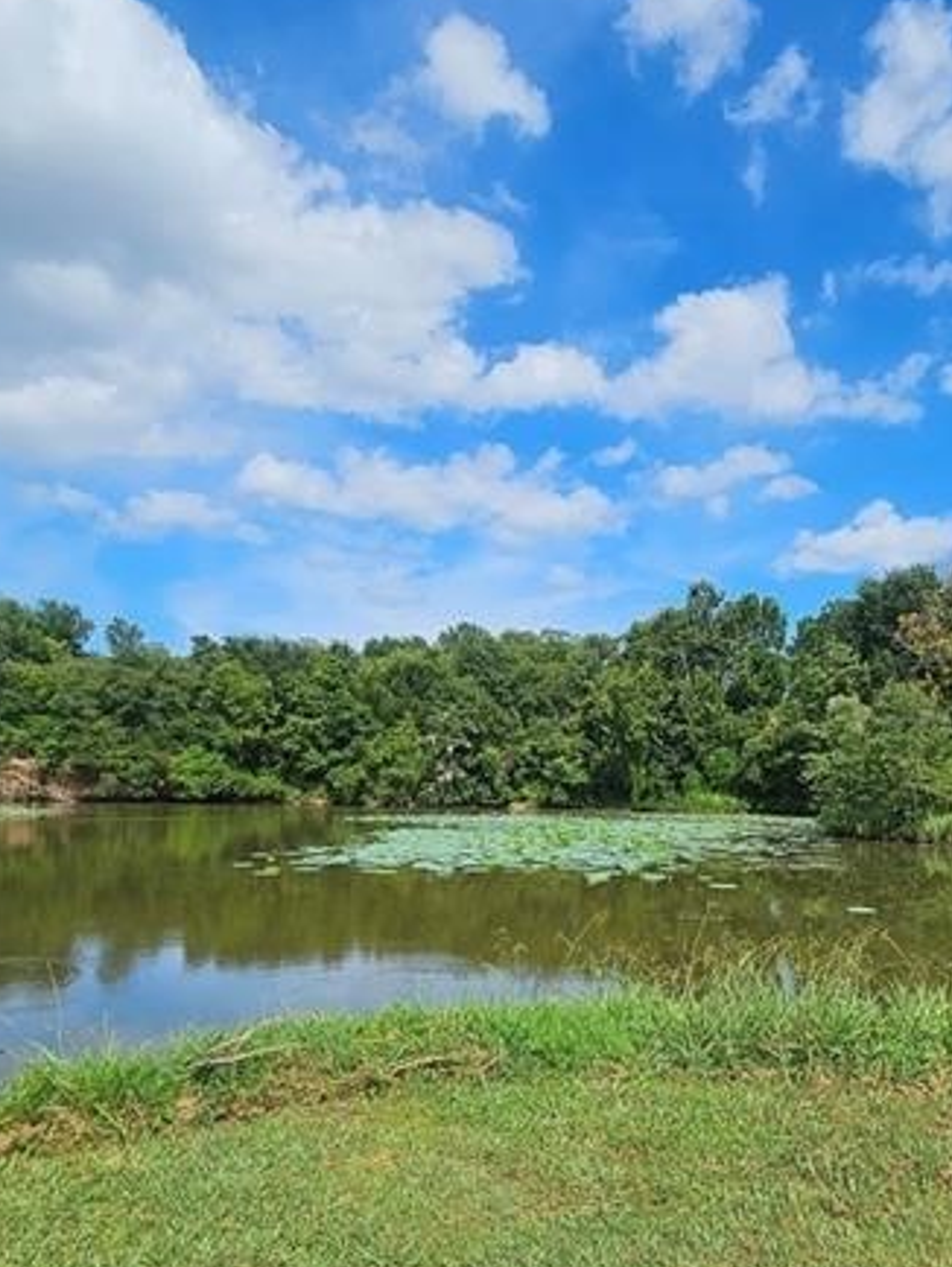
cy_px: 750
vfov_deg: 73.2
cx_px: 607
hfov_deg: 58.0
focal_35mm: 23
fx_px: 843
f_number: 2.2
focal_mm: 2.2
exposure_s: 1/3300
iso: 50
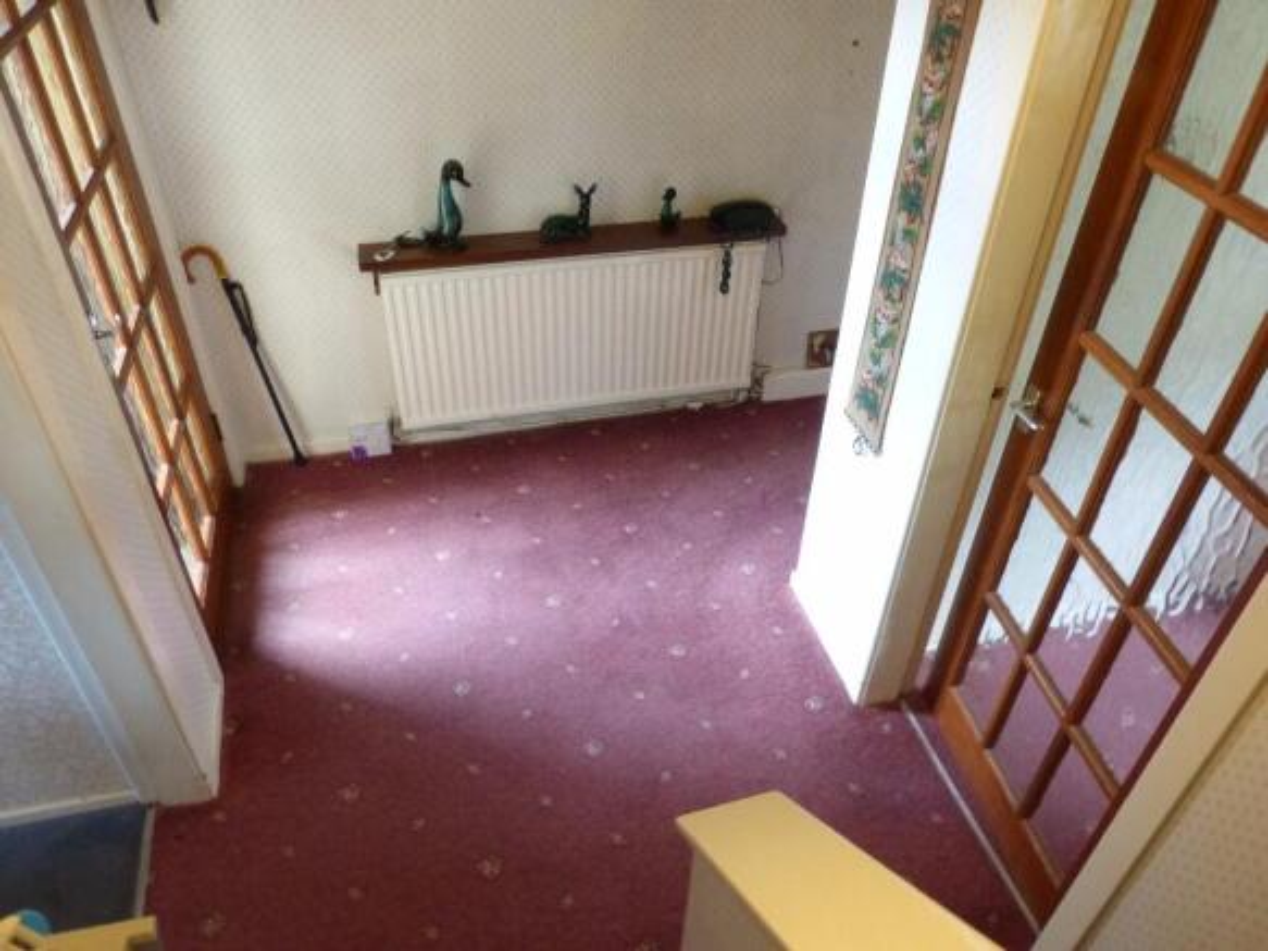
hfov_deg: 69.4
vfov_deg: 54.9
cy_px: 476
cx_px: 634
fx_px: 916
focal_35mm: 25
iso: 400
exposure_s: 1/4
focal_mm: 4.5
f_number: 7.1
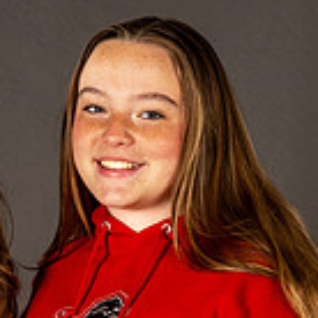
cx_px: 169
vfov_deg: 5.1
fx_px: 3534
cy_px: 411
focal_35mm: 340
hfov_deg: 5.2
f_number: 5.6
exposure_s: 1/125
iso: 160
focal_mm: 77
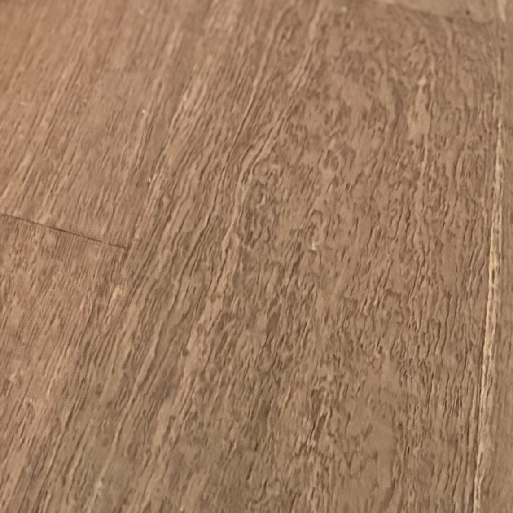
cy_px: -242
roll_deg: +2.9
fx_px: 1777
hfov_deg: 14.5
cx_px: -408
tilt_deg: -24.5
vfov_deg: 15.3
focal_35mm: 106
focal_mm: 6.76
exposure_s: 1/40
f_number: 1.78
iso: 800
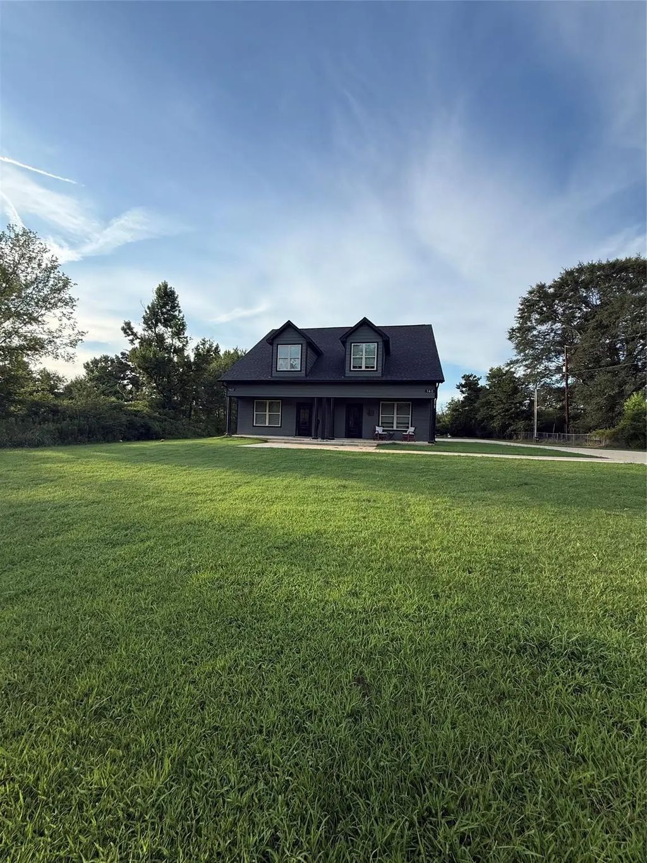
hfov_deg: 85.7
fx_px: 349
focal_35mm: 14
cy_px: 432
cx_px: 324
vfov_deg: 102.1
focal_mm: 2.22
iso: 50
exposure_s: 1/1017
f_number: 2.2
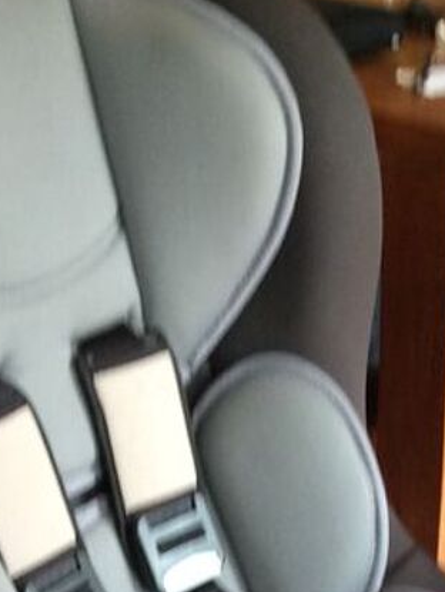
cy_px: 824
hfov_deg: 14.4
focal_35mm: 103
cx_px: 190
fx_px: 1763
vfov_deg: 17.6
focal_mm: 3.3
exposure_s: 1/25
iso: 64
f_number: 2.4
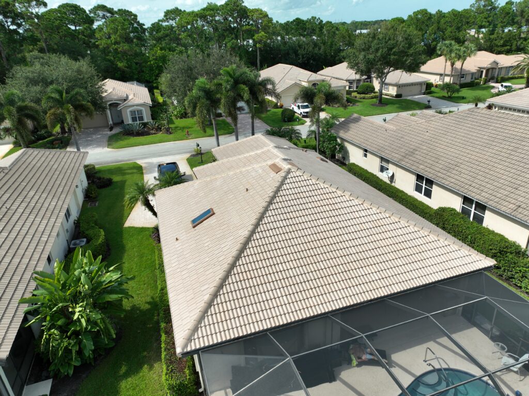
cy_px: 198
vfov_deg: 56.8
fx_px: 367
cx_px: 264
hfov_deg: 71.6
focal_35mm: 24
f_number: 2.8
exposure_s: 1/240
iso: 110
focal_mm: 12.29
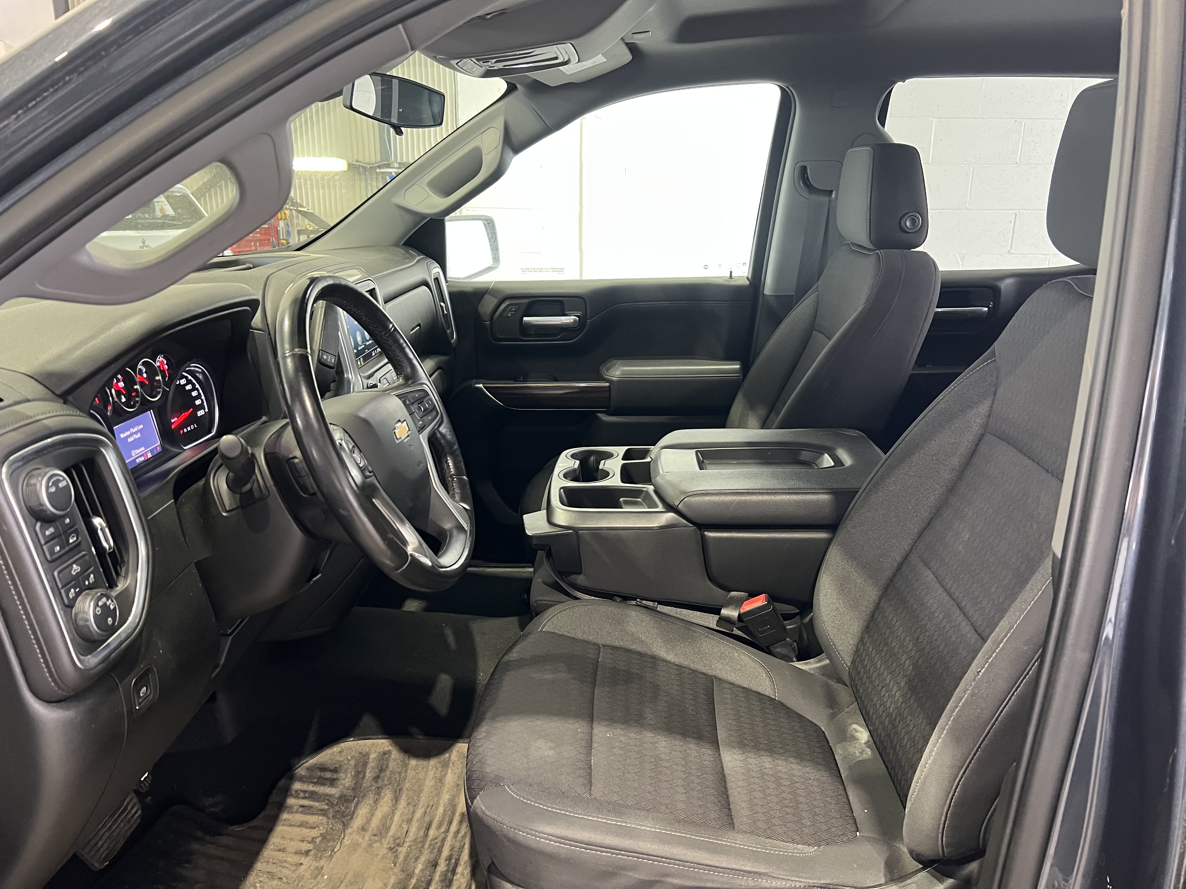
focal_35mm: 26
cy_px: 444
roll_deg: +0.0
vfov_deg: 53.1
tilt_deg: -18.1
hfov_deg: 67.3
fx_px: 891
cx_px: 593
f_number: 1.5
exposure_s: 1/60
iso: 250
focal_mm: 5.7
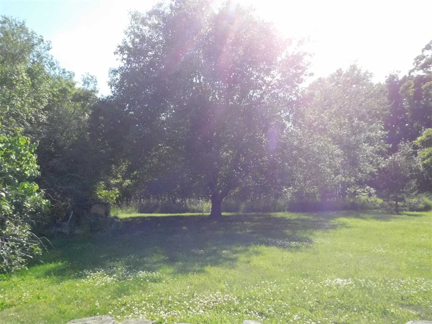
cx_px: 216
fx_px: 374
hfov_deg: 60.0
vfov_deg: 46.8
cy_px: 162
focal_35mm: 30
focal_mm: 5.3
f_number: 6.4
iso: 1600
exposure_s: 1/1500
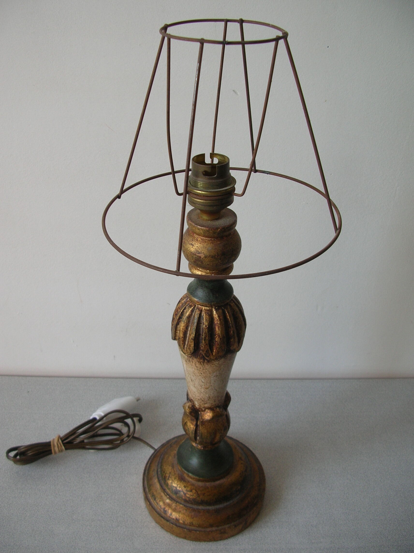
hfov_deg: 40.6
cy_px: 276
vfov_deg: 52.7
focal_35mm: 35
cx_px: 207
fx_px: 559
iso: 50
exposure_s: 1/41.8
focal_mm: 5.8
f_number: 2.8
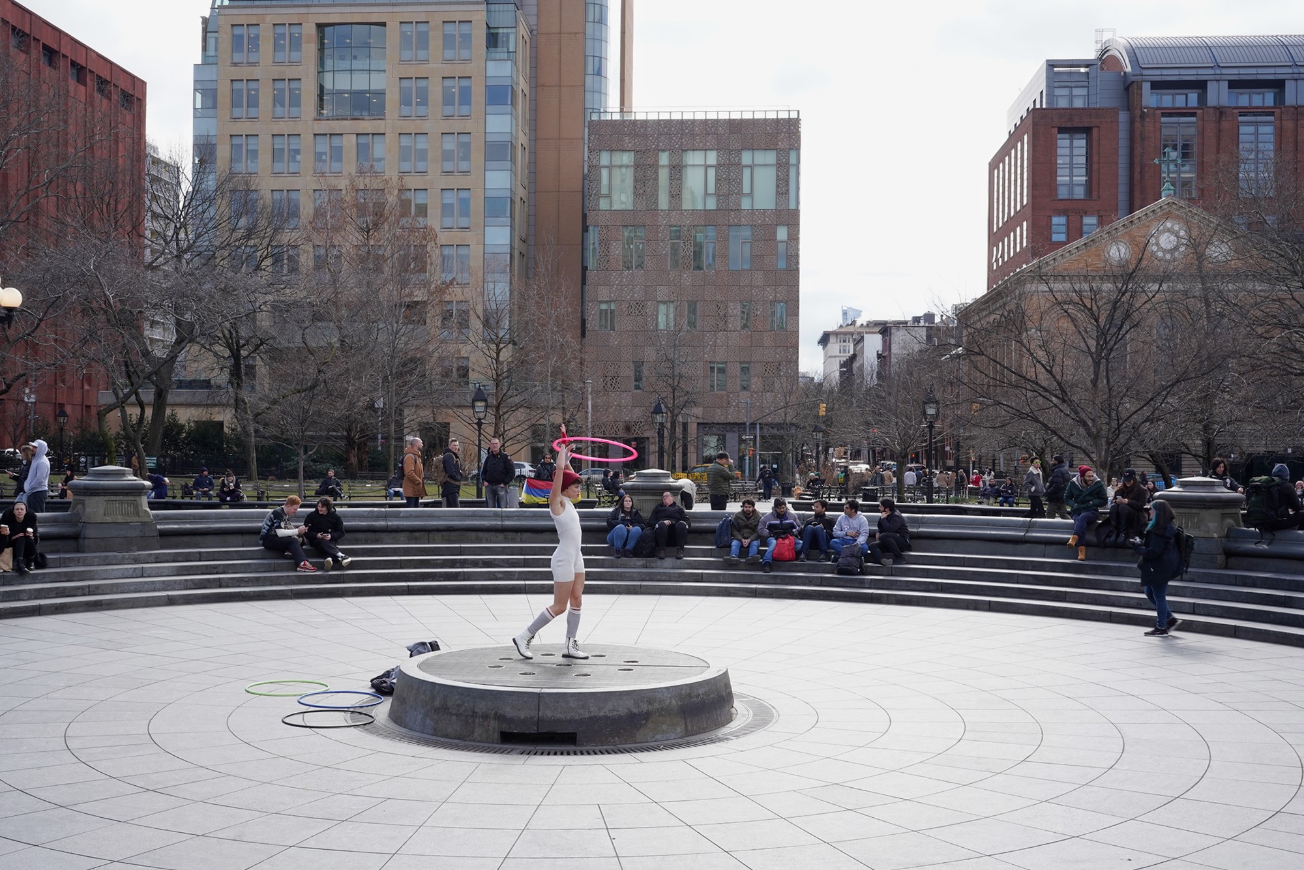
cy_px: 435
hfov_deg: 53.1
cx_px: 652
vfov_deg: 36.9
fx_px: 1304
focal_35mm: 36
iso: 250
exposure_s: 1/100
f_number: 14
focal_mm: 36
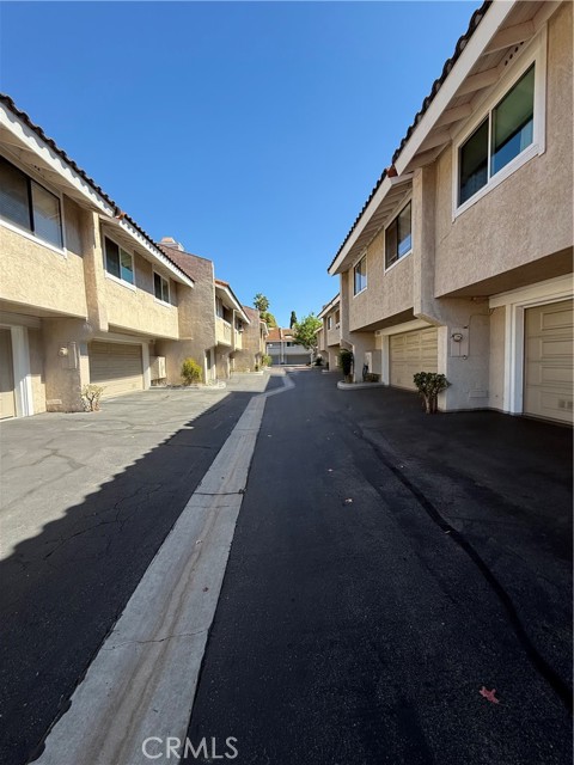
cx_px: 287
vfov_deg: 102.1
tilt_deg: -4.0
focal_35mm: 14
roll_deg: +1.6
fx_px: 310
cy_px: 382
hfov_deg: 85.7
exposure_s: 1/820
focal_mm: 2.22
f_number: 2.2
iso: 50
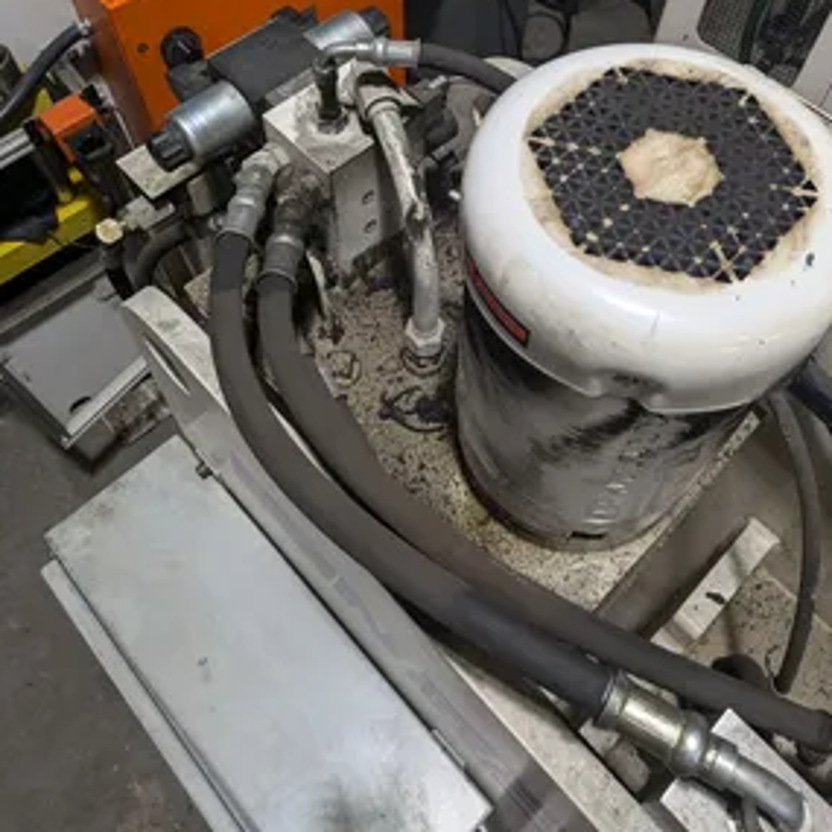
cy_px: 271
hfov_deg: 52.5
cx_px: 435
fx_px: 843
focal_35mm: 31
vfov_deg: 51.5
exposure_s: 1/120
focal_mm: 5.43
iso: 115
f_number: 1.89
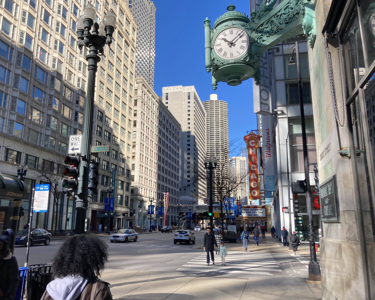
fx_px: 333
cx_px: 173
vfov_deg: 48.5
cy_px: 151
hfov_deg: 58.7
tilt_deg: +15.1
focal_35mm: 30
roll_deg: -2.5
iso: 20
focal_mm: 3.99
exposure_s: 1/1215
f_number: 1.8
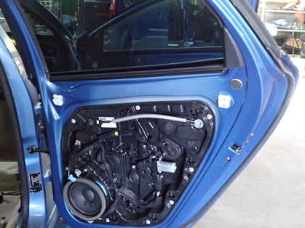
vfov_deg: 33.5
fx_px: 379
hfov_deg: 43.7
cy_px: 101
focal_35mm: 43
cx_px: 177
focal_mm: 5.4
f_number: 2.3
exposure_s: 1/30
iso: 500
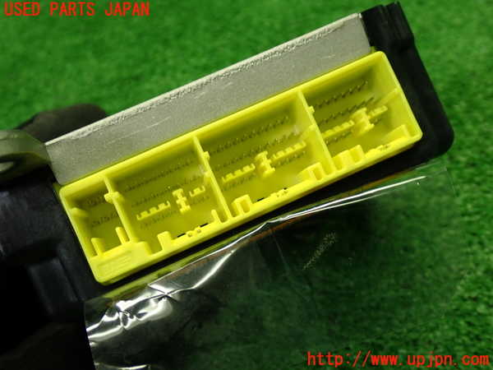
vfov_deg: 32.9
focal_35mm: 44
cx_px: 246
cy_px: 185
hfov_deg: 42.9
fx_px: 627
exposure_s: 1/50
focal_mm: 7.84
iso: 200
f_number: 2.9
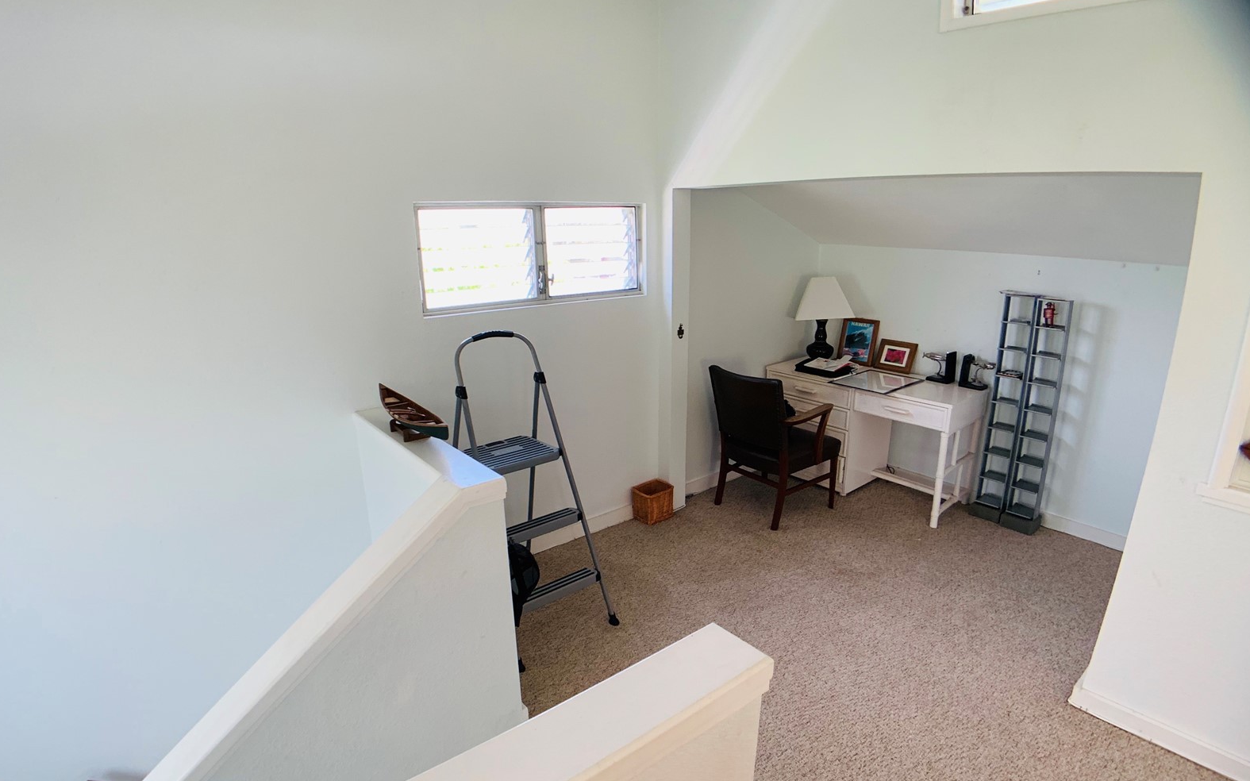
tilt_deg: -16.8
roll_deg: +1.1
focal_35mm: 28
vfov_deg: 44.5
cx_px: 626
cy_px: 419
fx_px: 954
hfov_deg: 66.5
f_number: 1.8
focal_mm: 4.25
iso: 100
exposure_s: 1/87
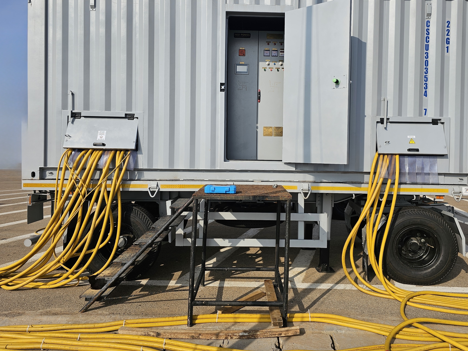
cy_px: 160
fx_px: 365
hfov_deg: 65.1
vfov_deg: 51.3
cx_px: 259
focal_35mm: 27
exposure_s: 1/1580
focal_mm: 6.3
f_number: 1.7
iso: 12
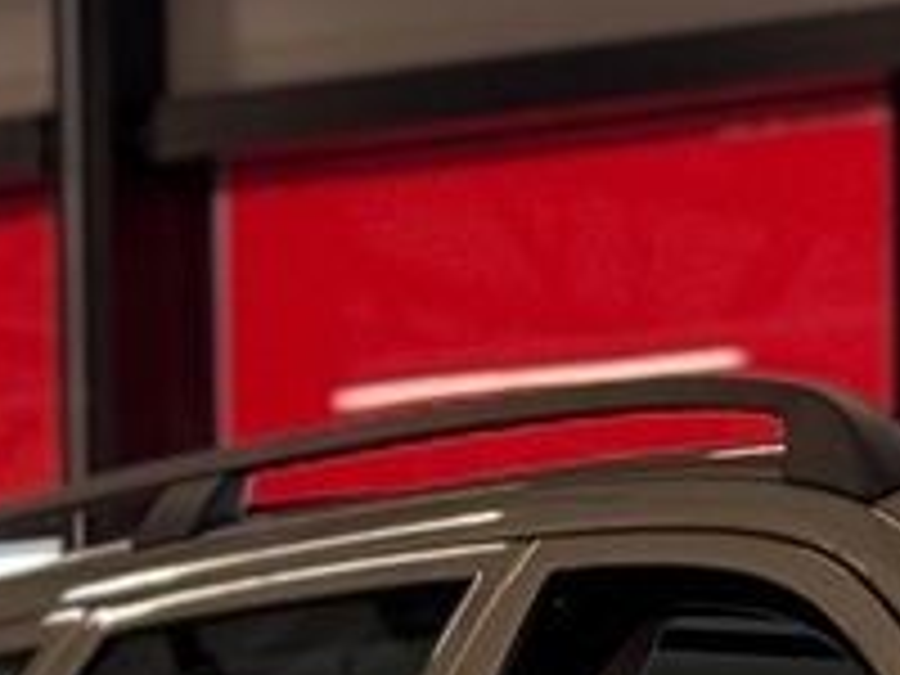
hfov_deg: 5.5
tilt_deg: +0.2
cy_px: 1440
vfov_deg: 4.2
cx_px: 2232
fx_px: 8996
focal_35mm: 346
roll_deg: +0.2
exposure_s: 1/249
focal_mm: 6.76
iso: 100
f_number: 1.78
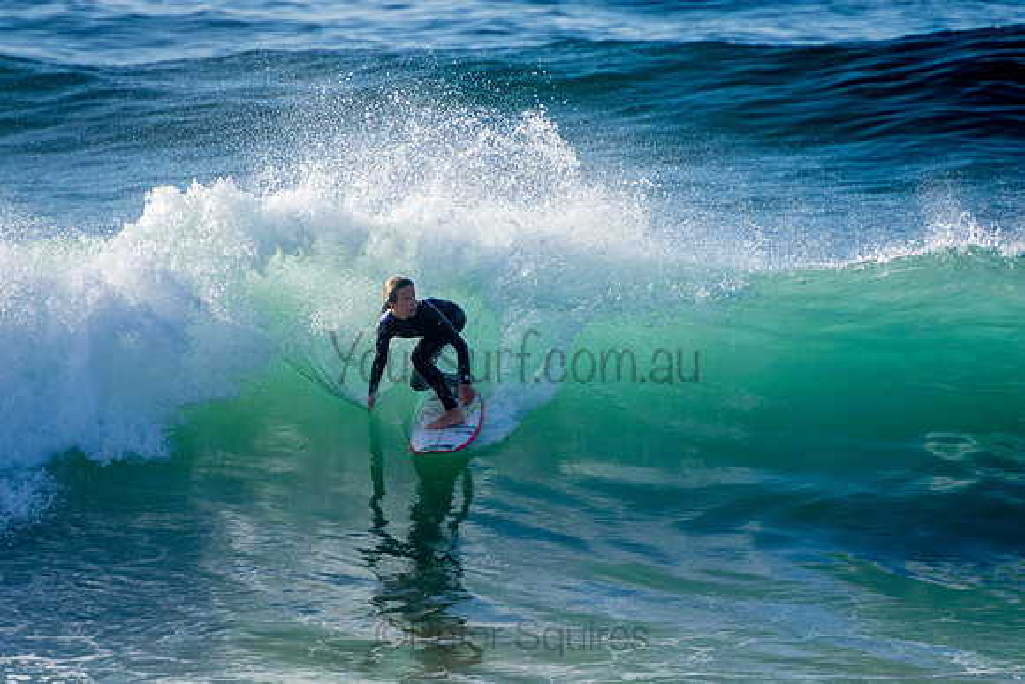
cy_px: 342
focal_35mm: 600
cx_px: 512
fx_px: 17087
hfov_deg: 3.4
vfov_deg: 2.3
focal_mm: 400
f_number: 5.6
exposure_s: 1/2000
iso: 280
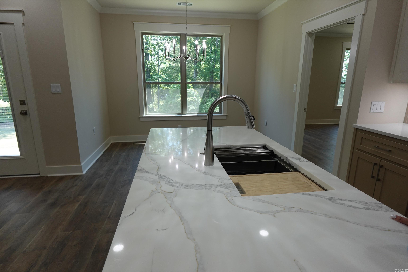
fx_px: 227
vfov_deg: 61.9
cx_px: 204
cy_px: 136
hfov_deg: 84.0
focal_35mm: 20
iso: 125
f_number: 2
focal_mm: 7.6
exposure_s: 1/200
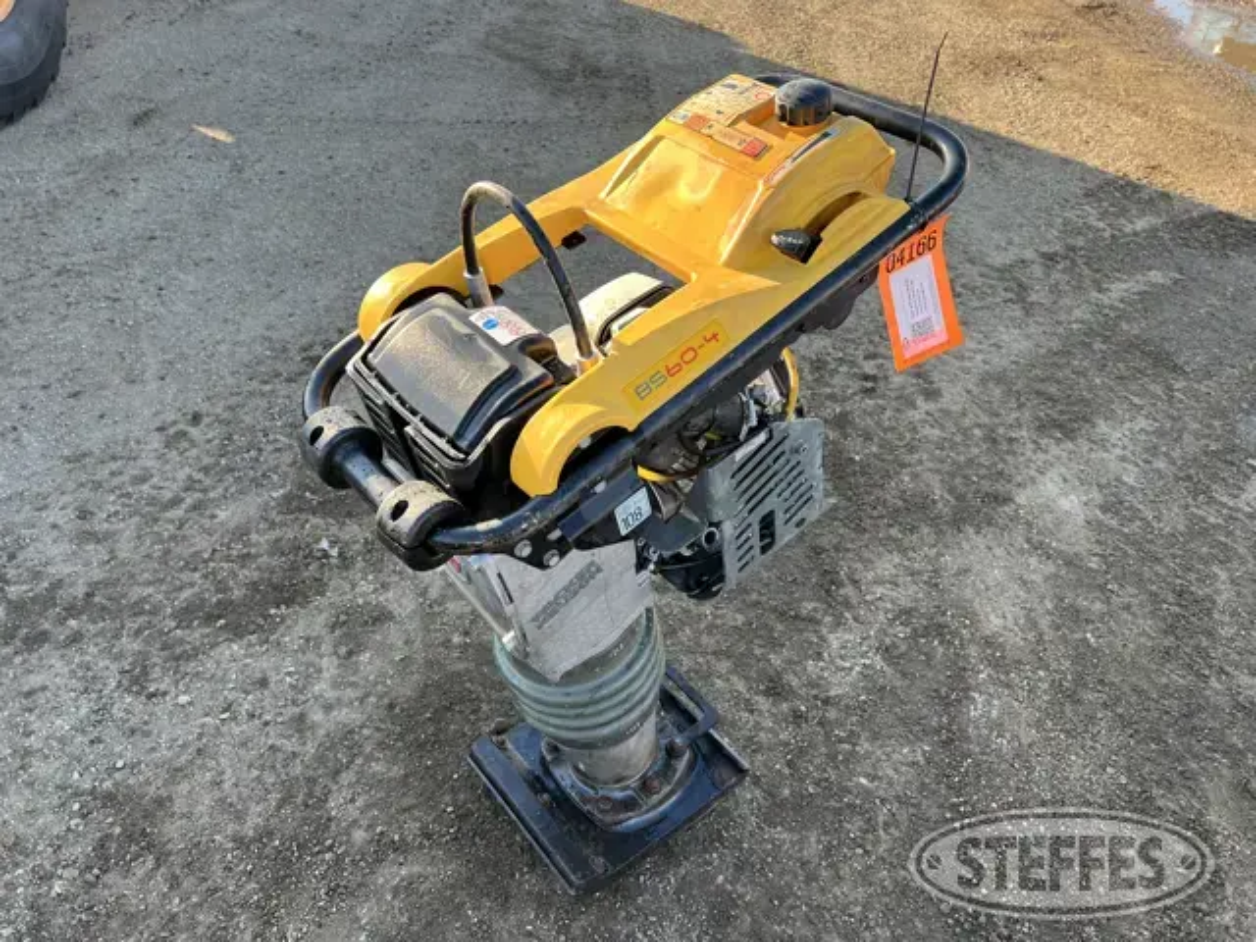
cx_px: 628
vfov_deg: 53.1
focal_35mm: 26
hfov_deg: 67.3
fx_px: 943
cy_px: 471
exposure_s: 1/380
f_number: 1.5
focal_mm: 5.7
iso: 50
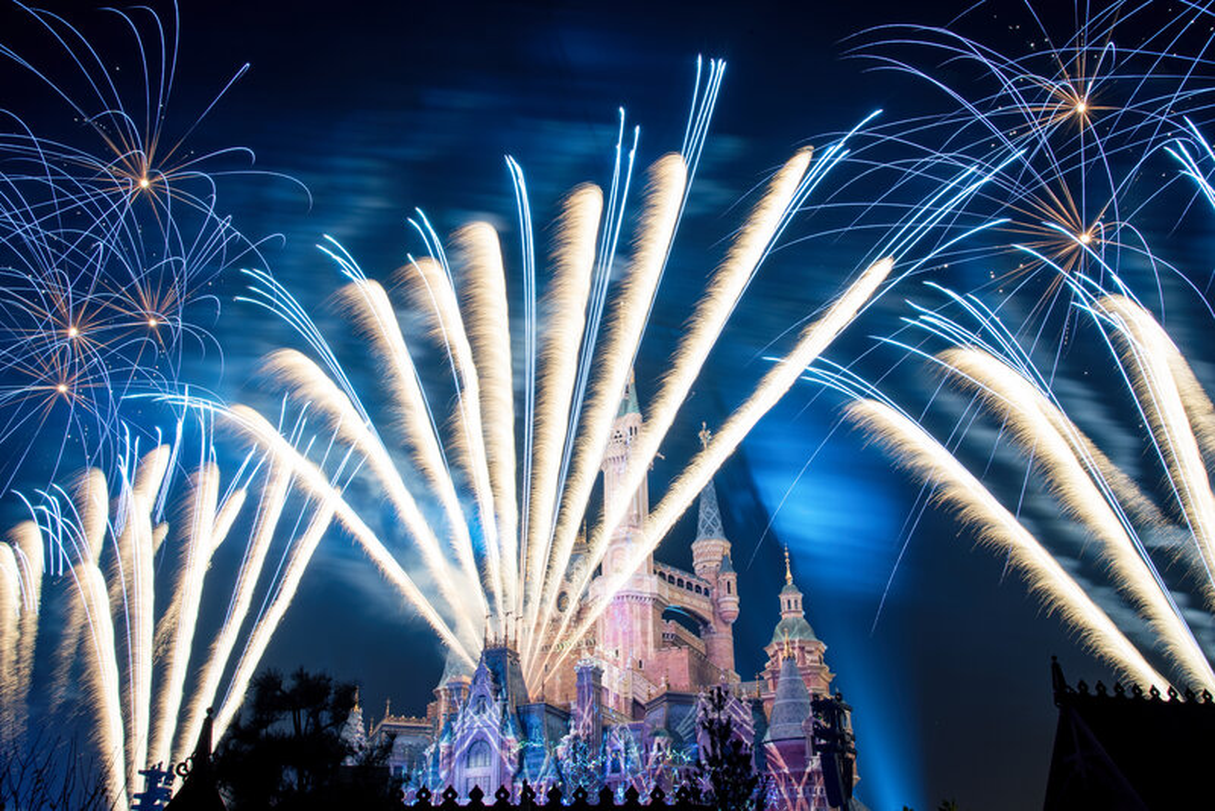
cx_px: 608
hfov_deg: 60.3
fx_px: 1047
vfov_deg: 42.4
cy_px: 406
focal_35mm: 31
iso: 100
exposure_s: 20
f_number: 16
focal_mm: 31
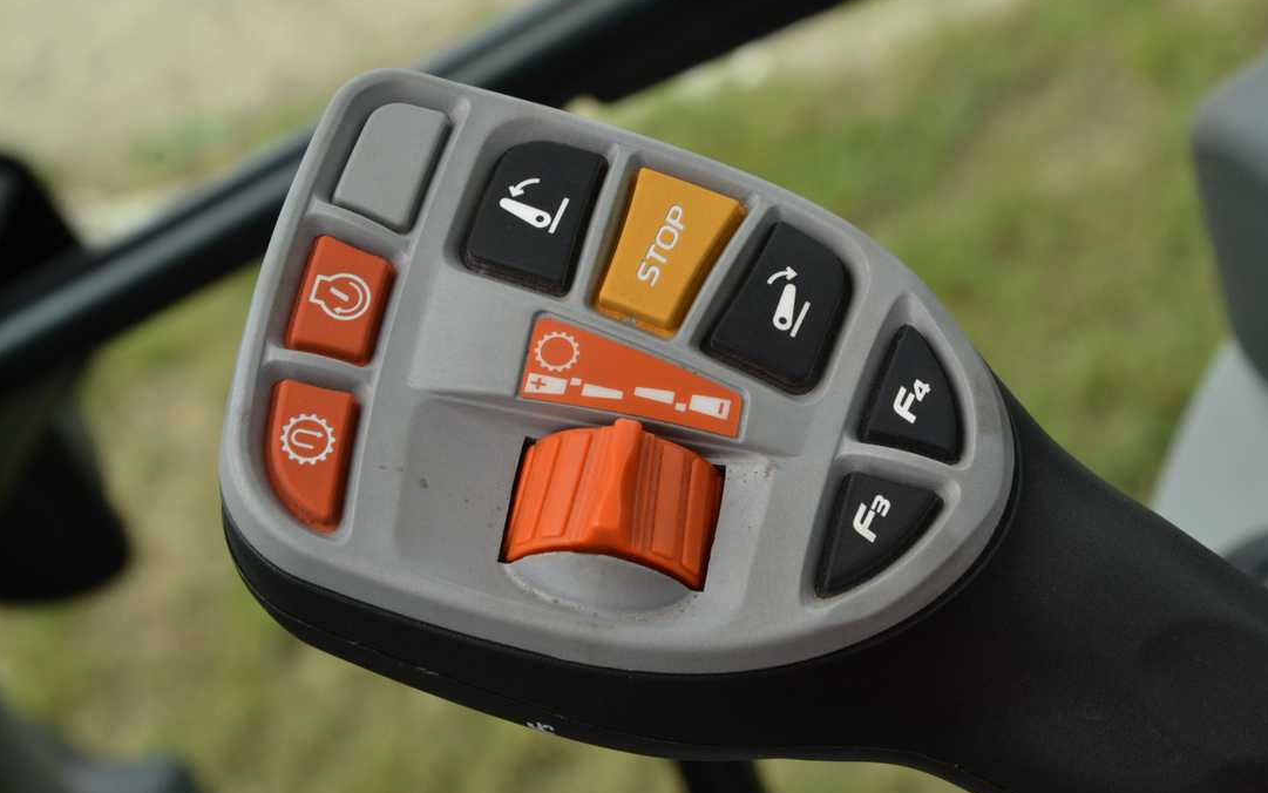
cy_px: 381
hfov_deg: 17.0
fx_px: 4251
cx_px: 635
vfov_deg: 10.7
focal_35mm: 123
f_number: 14
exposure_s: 1/200
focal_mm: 80
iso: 800
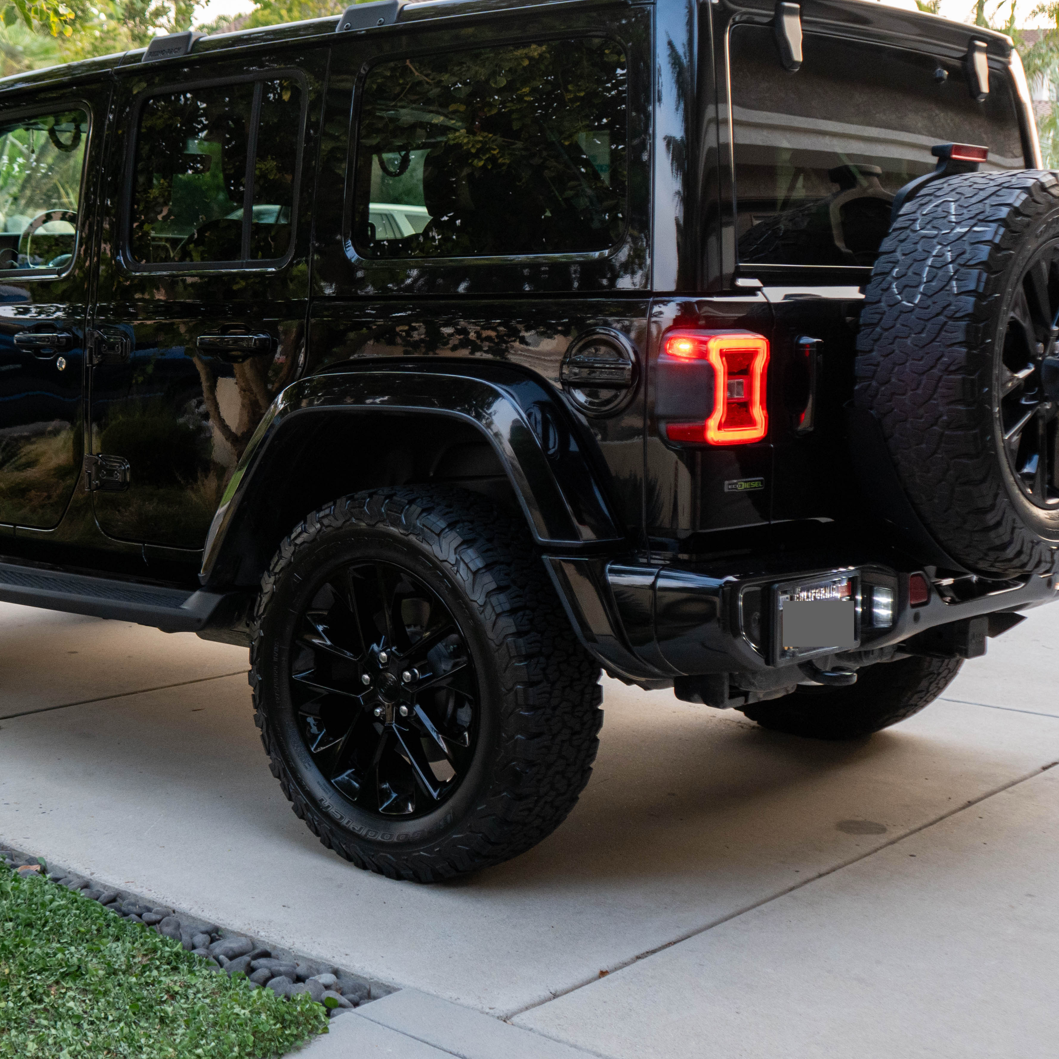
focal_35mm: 52
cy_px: 476
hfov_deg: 32.4
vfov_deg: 32.8
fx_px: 1800
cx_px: 324
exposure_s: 1/160
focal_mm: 31
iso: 1600
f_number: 4
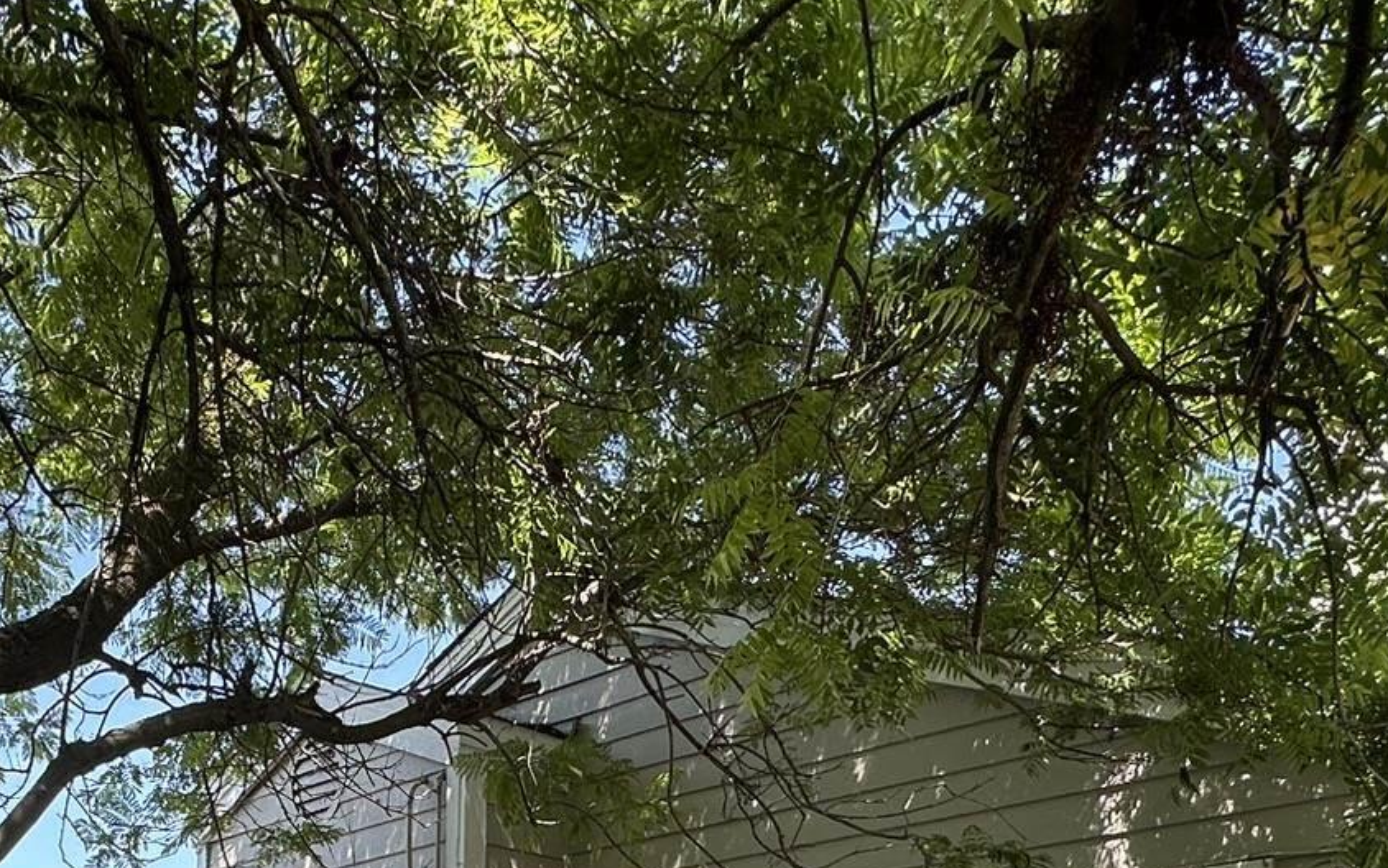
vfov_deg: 27.6
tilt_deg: -2.0
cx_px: 355
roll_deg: -1.1
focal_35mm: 36
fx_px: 1362
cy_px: 1207
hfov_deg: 51.8
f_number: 2.2
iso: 40
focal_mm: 2.22
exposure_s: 1/179
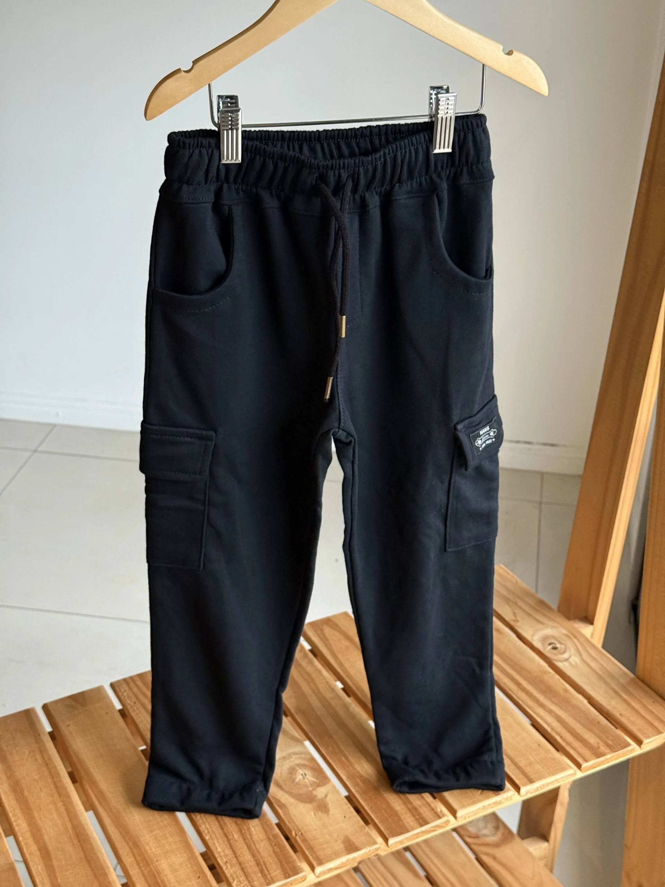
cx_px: 332
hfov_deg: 30.3
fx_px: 1229
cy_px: 444
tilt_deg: -28.4
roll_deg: -1.7
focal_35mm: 48
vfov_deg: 39.7
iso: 320
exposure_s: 1/40
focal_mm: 6.76
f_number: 1.78
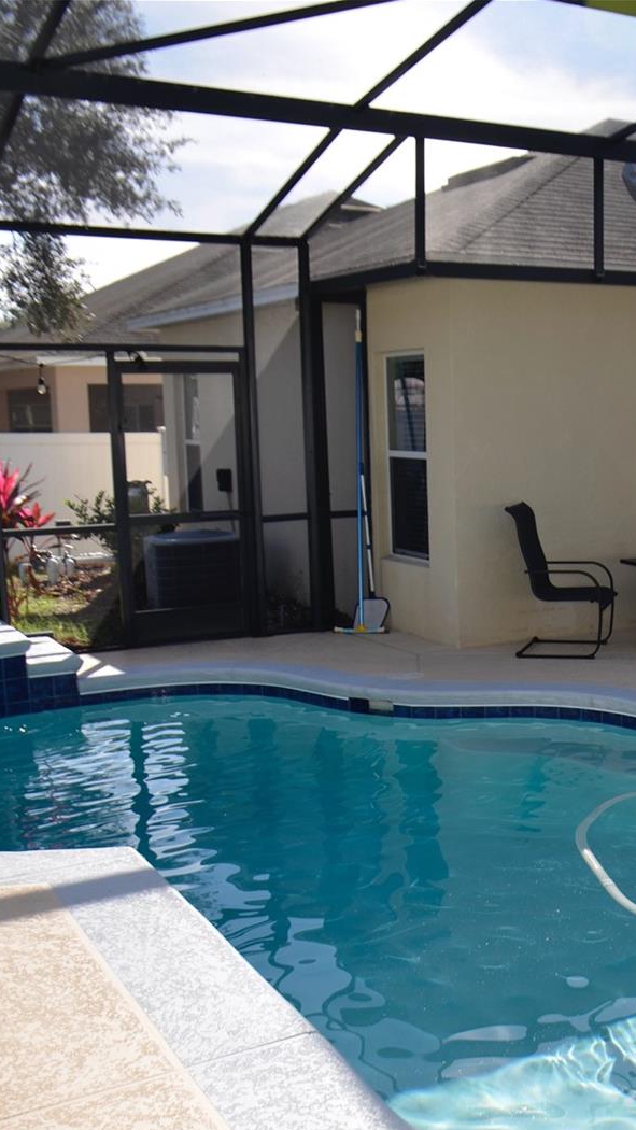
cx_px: 717
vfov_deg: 47.4
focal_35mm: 43
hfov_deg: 25.5
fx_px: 1289
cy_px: 569
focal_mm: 18
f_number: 6.3
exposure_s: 1/250
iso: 100
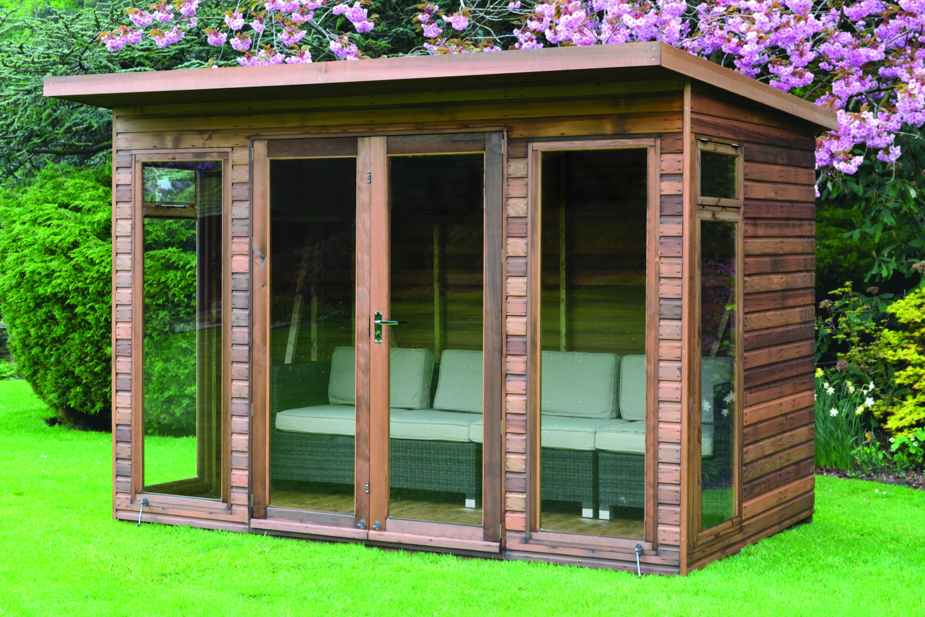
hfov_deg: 31.9
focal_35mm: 63
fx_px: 1619
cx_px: 462
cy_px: 308
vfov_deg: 21.6
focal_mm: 42
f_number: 9
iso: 400
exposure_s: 1/100
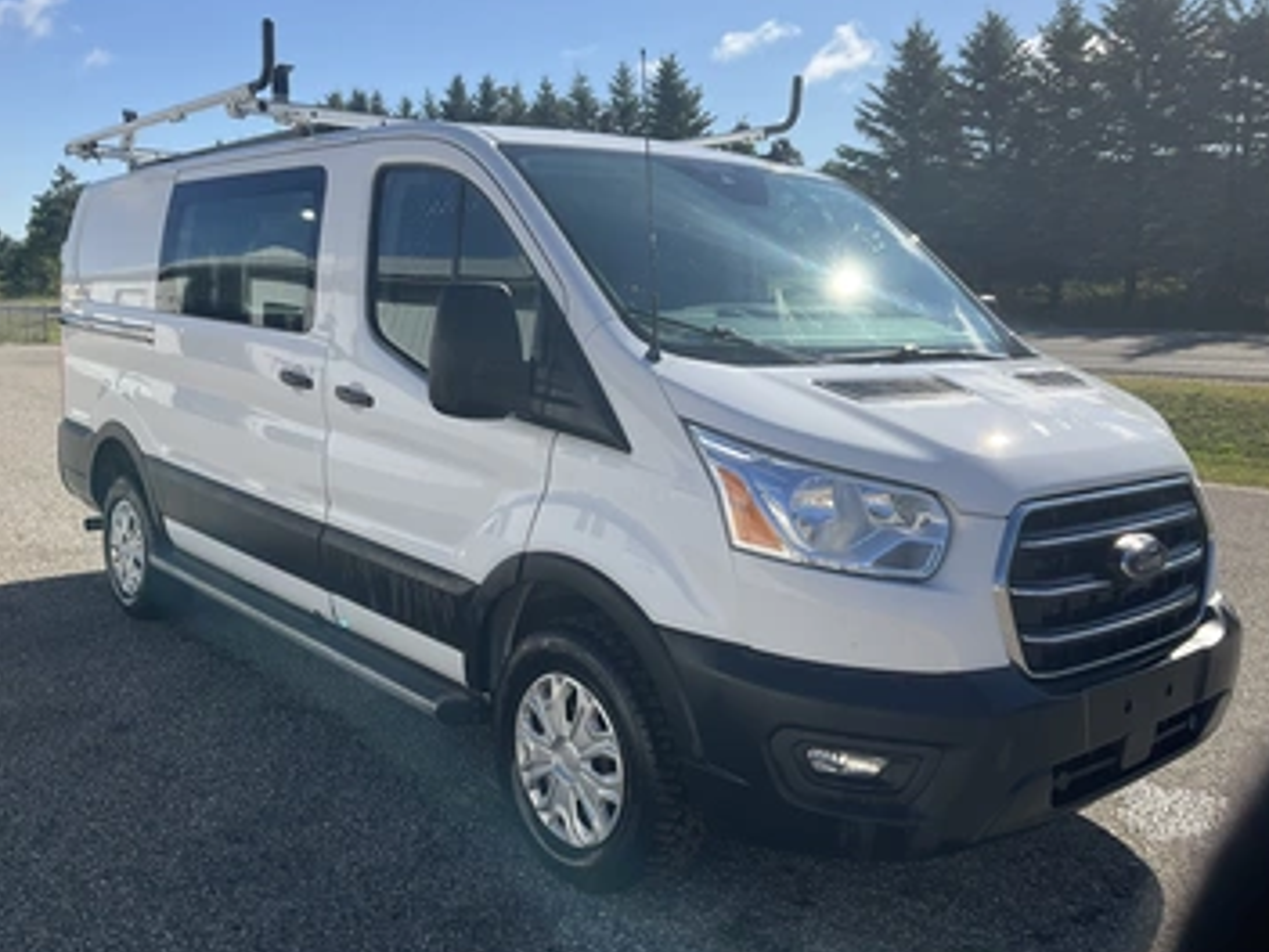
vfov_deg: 42.9
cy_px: 451
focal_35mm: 33
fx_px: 1210
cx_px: 602
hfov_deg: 55.3
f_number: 1.8
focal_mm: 3
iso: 25
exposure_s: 1/2320
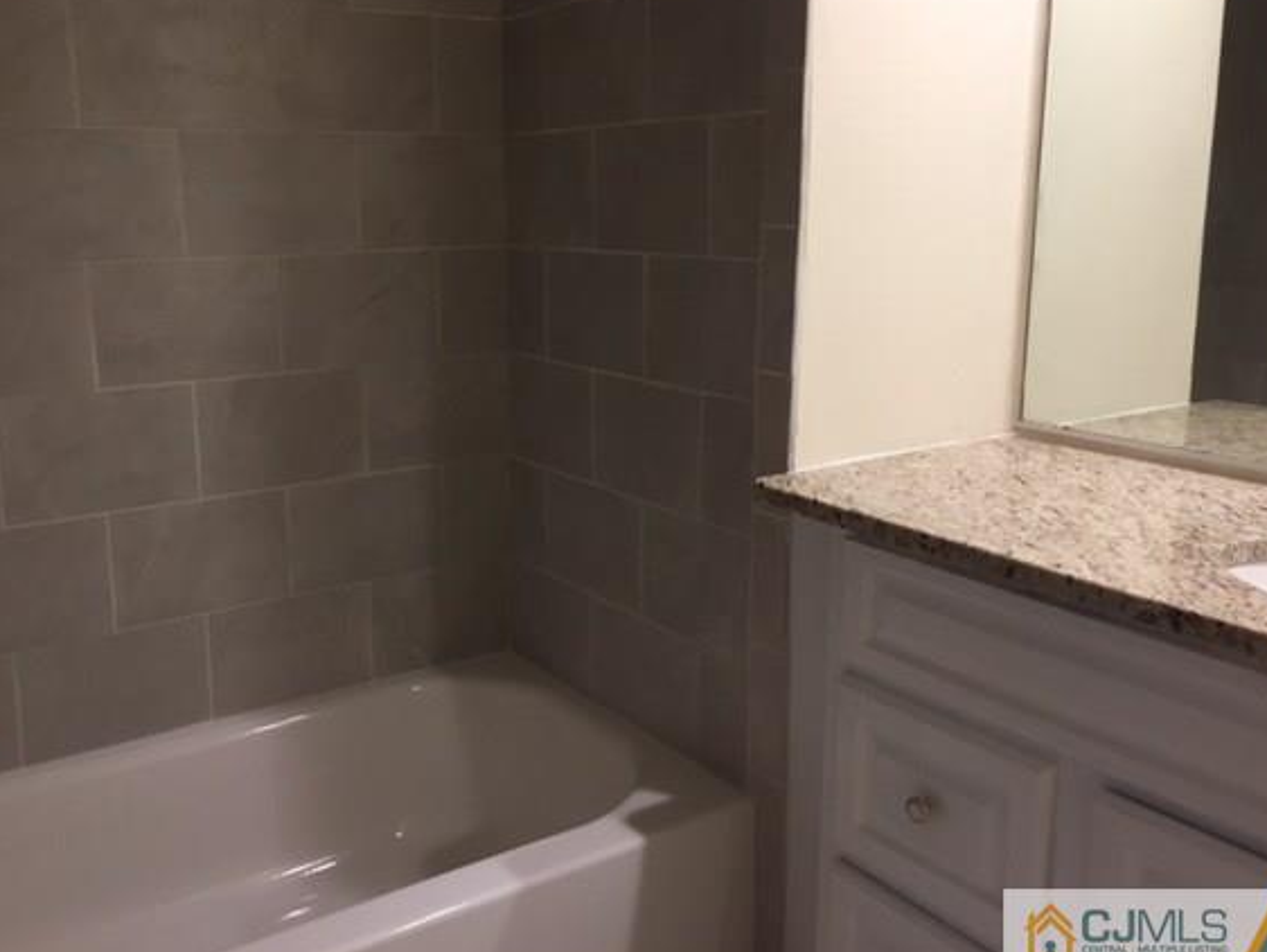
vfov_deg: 42.9
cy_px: 435
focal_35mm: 33
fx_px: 1208
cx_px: 570
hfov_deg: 55.2
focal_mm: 4.15
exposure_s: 1/30
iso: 64
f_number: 2.2
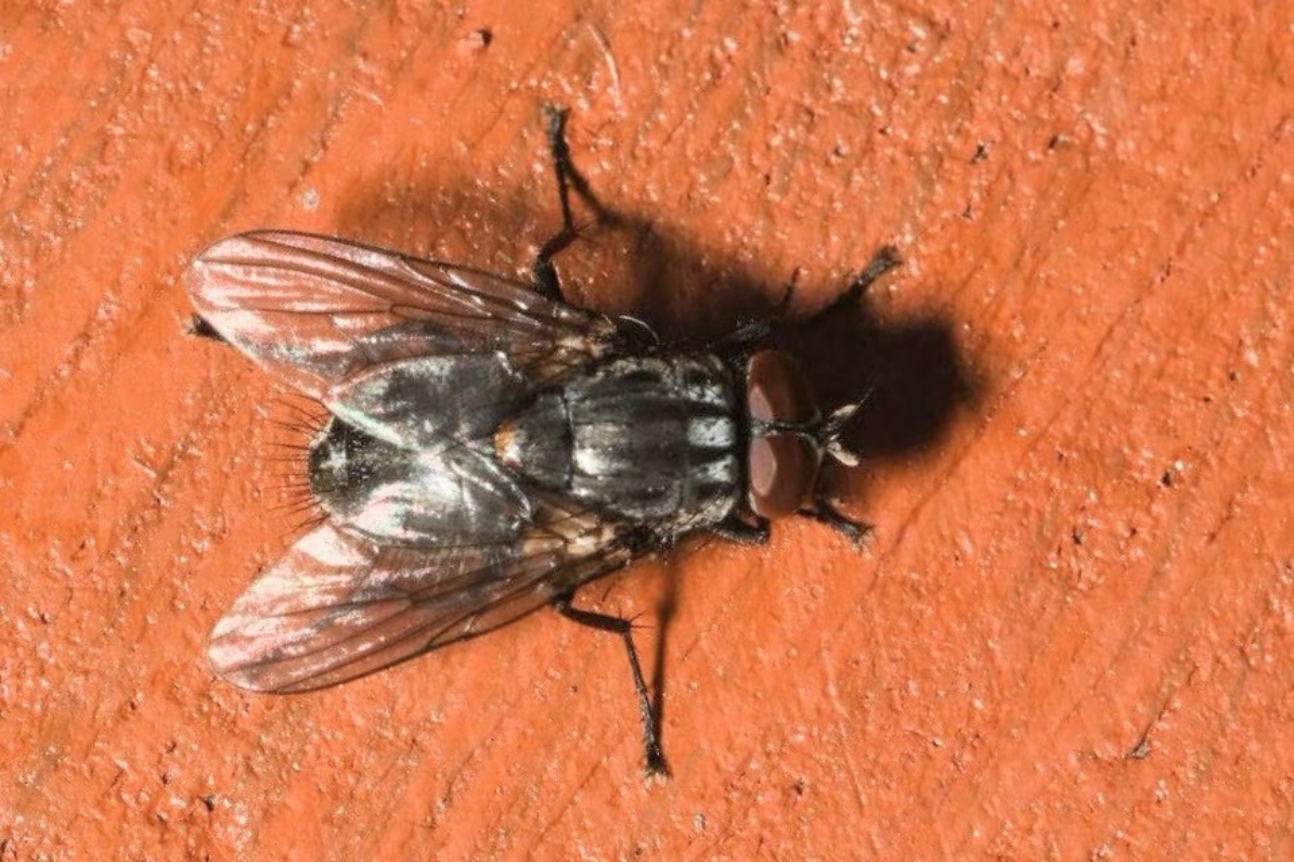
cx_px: 647
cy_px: 431
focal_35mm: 158
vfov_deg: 8.7
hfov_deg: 13.0
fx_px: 5661
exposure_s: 1/60
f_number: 29
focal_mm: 105
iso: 100
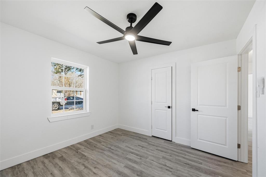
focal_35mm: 14
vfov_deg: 81.1
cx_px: 133
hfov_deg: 104.3
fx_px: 103
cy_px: 88
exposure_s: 1/3200
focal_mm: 14
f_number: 7.1
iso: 1000
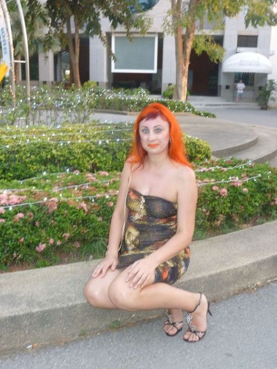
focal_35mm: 38
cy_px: 184
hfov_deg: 37.7
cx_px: 138
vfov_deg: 49.0
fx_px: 405
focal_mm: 6.7
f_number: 3.9
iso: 320
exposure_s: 1/30
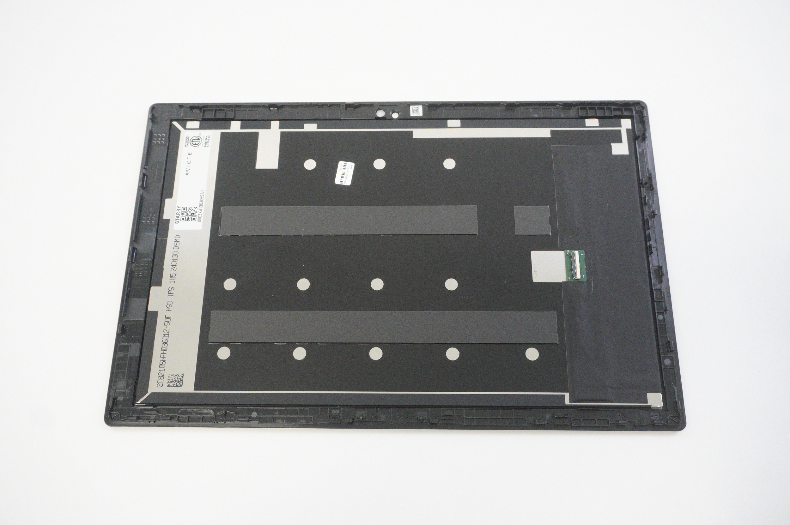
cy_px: 262
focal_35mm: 33
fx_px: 723
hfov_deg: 57.3
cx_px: 395
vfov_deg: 39.9
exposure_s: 1/160
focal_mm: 22
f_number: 5.6
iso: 5000
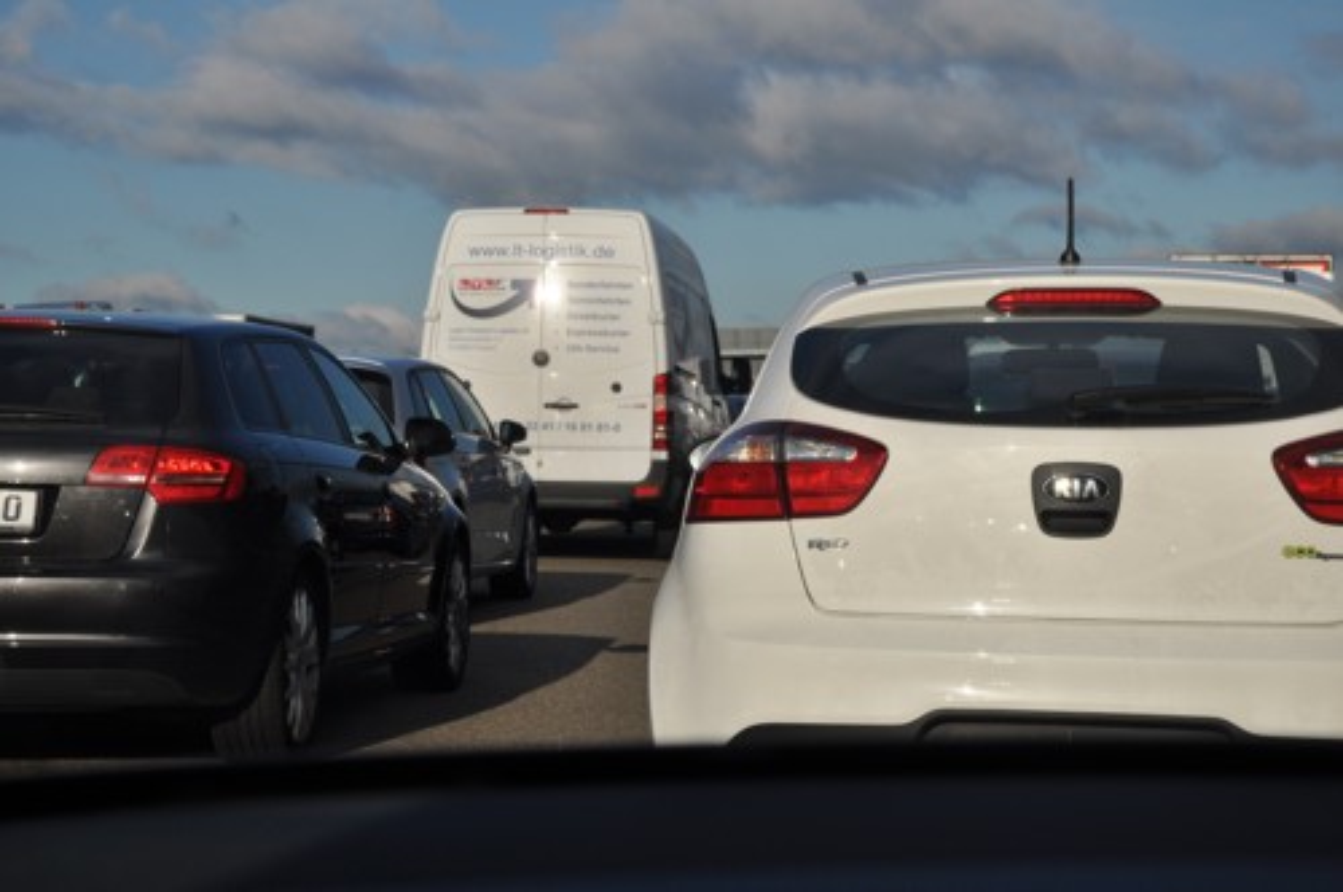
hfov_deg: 26.0
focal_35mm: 78
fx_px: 2906
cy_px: 446
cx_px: 672
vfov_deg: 17.4
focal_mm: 52
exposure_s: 1/320
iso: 200
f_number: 8
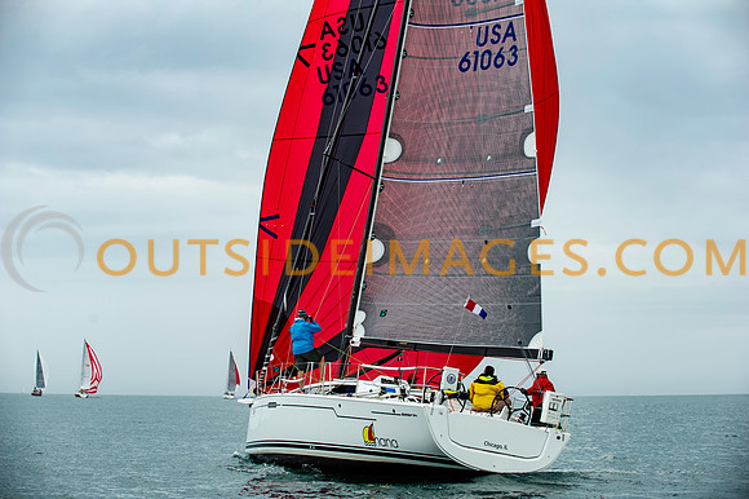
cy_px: 250
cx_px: 374
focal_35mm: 80
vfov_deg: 17.0
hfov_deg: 25.2
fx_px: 1672
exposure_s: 1/1250
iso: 250
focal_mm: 80
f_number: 5
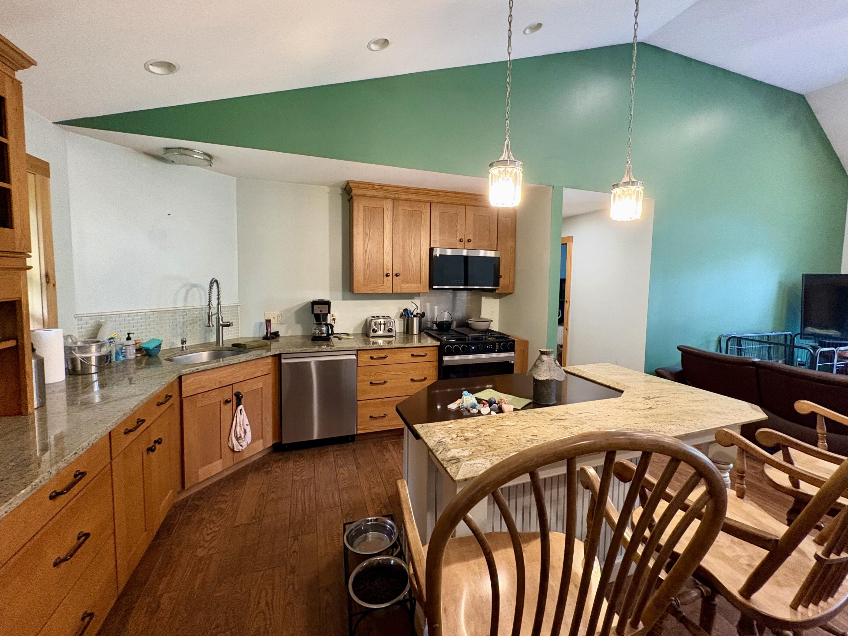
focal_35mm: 15
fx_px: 367
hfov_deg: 98.1
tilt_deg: -3.8
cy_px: 302
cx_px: 441
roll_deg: -0.1
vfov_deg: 81.7
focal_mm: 2.22
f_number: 2.2
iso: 640
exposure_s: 1/60
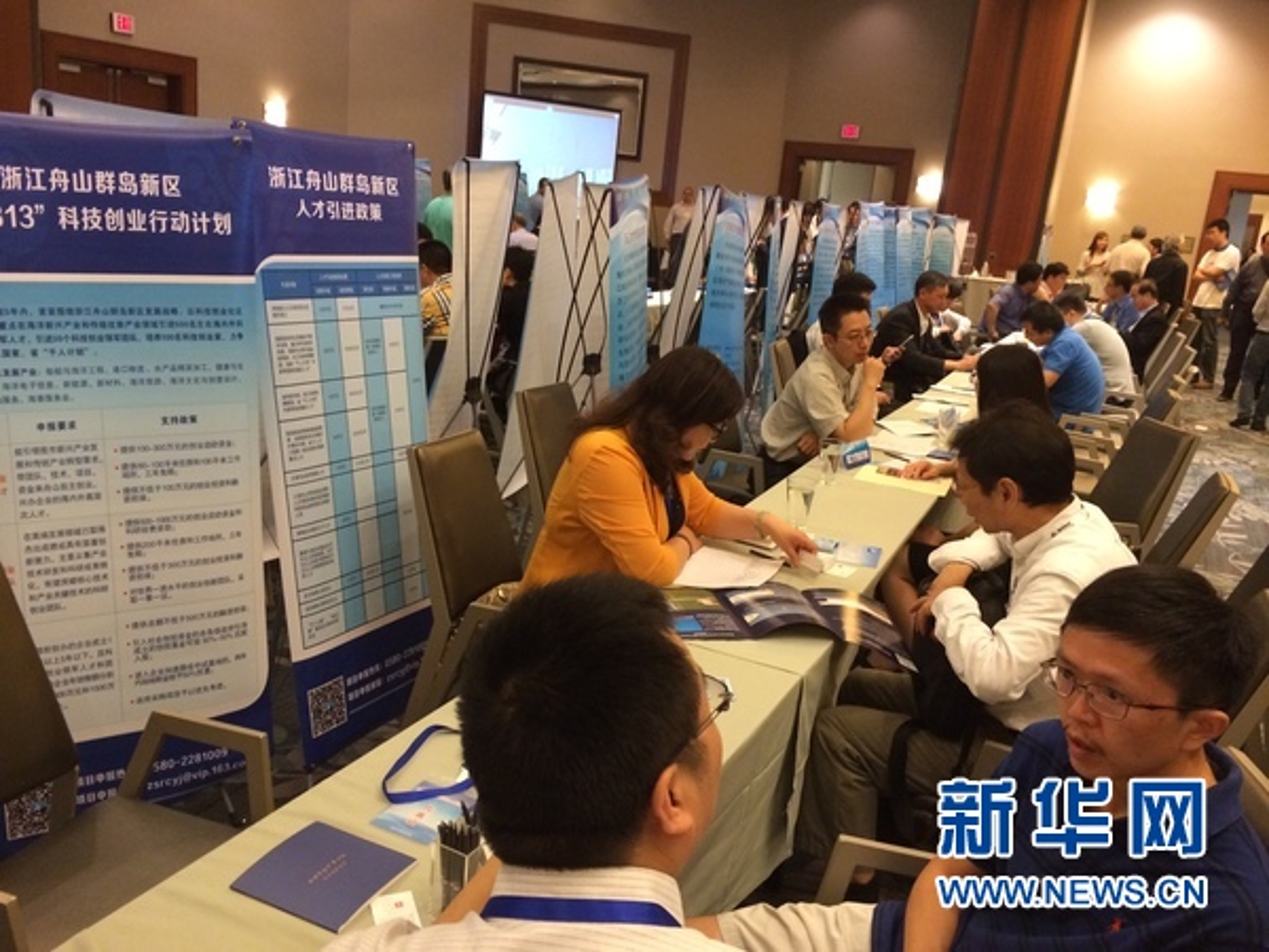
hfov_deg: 60.0
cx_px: 634
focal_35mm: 30
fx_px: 1100
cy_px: 476
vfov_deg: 46.8
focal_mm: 4.12
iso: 320
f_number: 2.2
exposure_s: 1/20
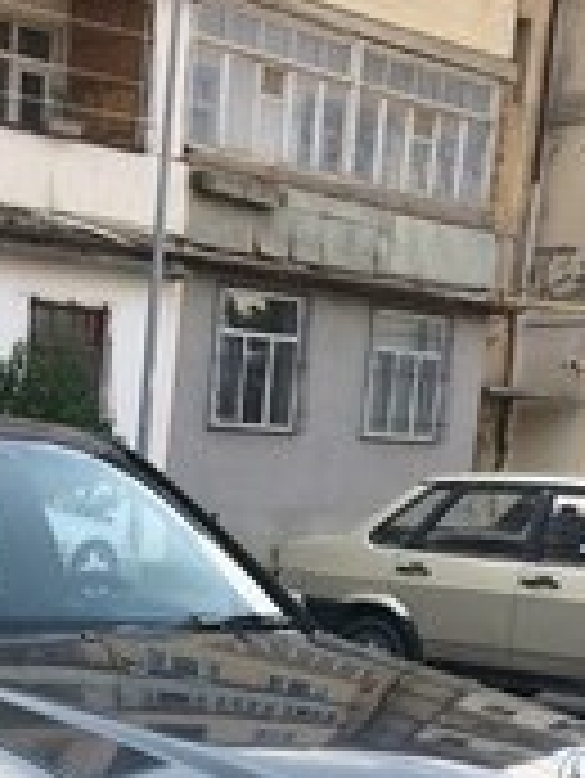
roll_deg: -3.2
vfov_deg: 21.8
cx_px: 18
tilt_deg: -13.9
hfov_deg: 17.4
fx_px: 1868
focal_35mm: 83
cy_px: 926
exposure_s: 1/471
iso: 32
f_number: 2.2
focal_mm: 4.15
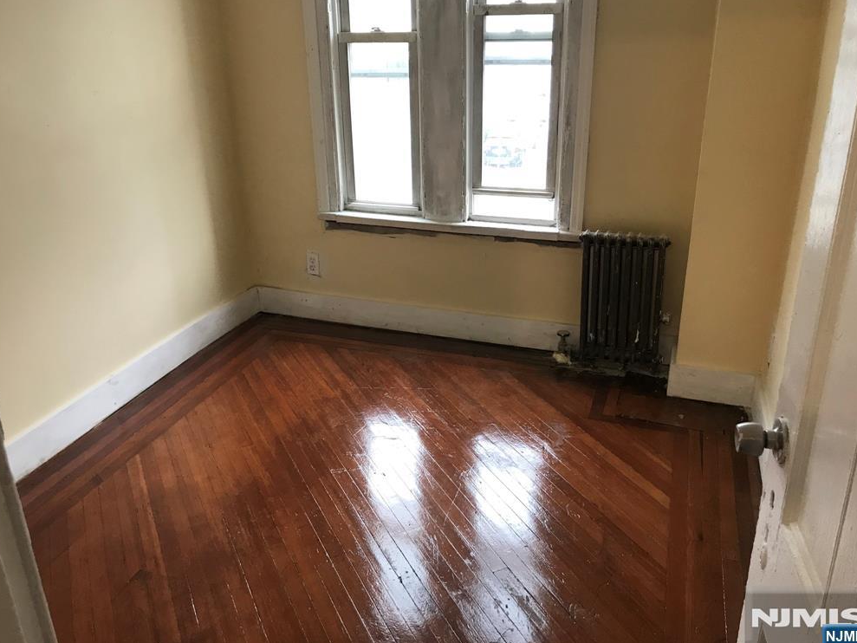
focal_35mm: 29
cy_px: 315
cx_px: 431
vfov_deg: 48.2
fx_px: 718
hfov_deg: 61.7
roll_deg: +0.7
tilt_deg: -21.9
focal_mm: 3.99
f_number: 1.8
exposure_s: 1/30
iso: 32
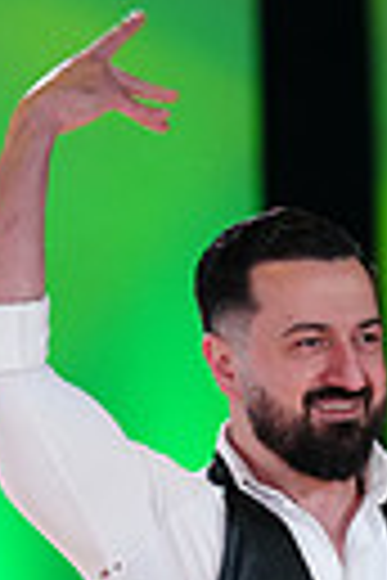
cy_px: 935
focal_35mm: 769
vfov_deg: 2.7
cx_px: 551
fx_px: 12399
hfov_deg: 1.8
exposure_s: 1/400
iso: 2000
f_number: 2.8
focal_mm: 171
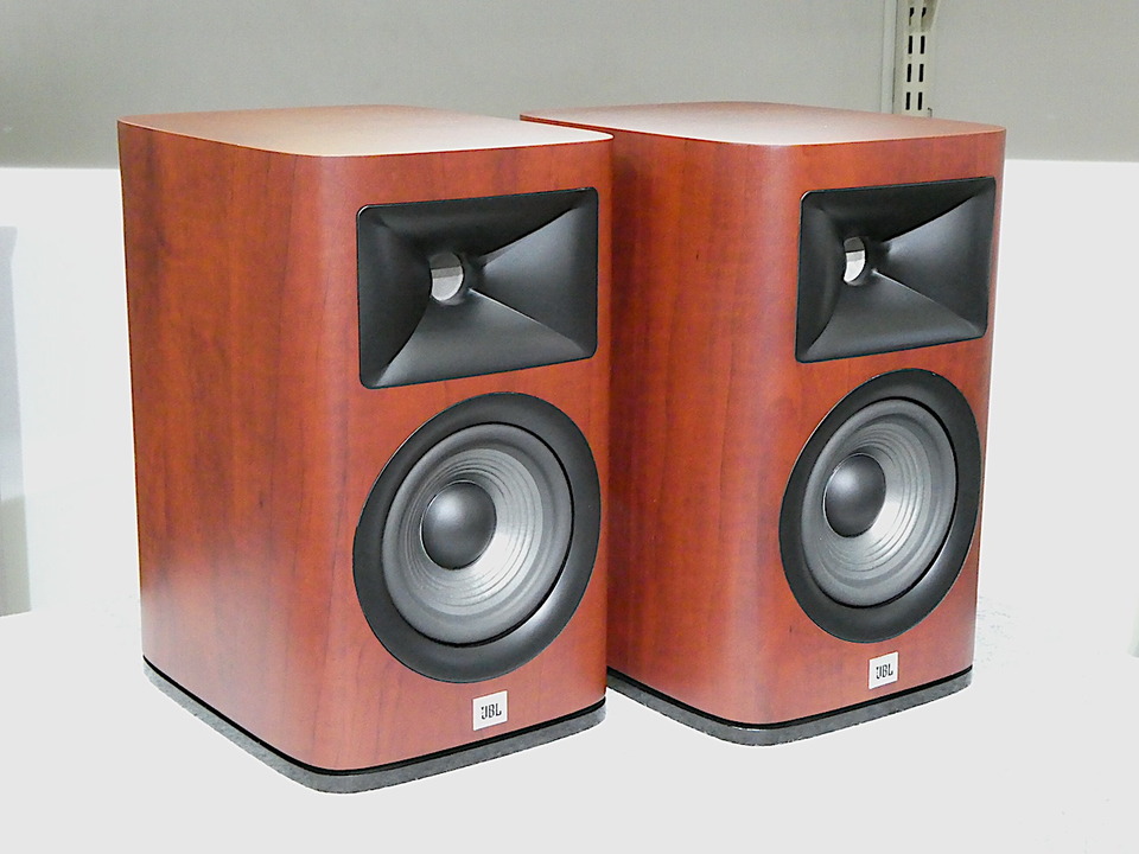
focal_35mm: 57
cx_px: 570
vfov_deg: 25.7
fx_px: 1876
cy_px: 427
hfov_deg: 33.8
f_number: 7.1
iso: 1600
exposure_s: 1/5
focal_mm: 10.3
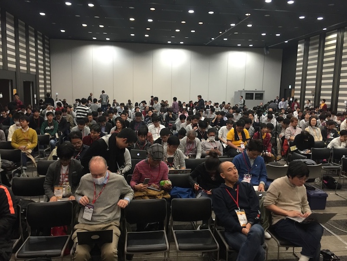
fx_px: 291
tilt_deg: -8.0
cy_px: 130
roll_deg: -3.3
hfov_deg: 61.7
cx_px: 174
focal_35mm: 29
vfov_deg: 48.2
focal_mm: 4.15
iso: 125
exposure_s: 1/30
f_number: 2.2
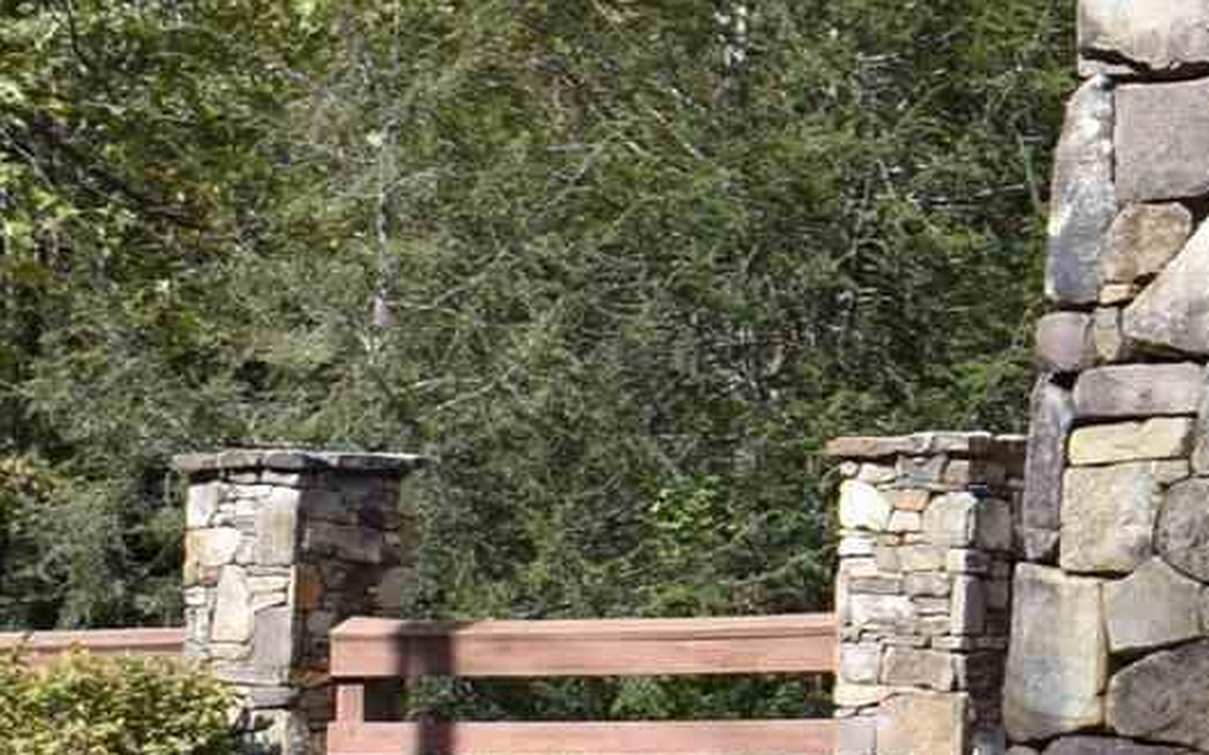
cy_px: 182
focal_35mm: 160
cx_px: 2452
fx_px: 5272
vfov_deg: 8.2
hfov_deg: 11.7
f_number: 8
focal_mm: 18
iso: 100
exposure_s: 1/250
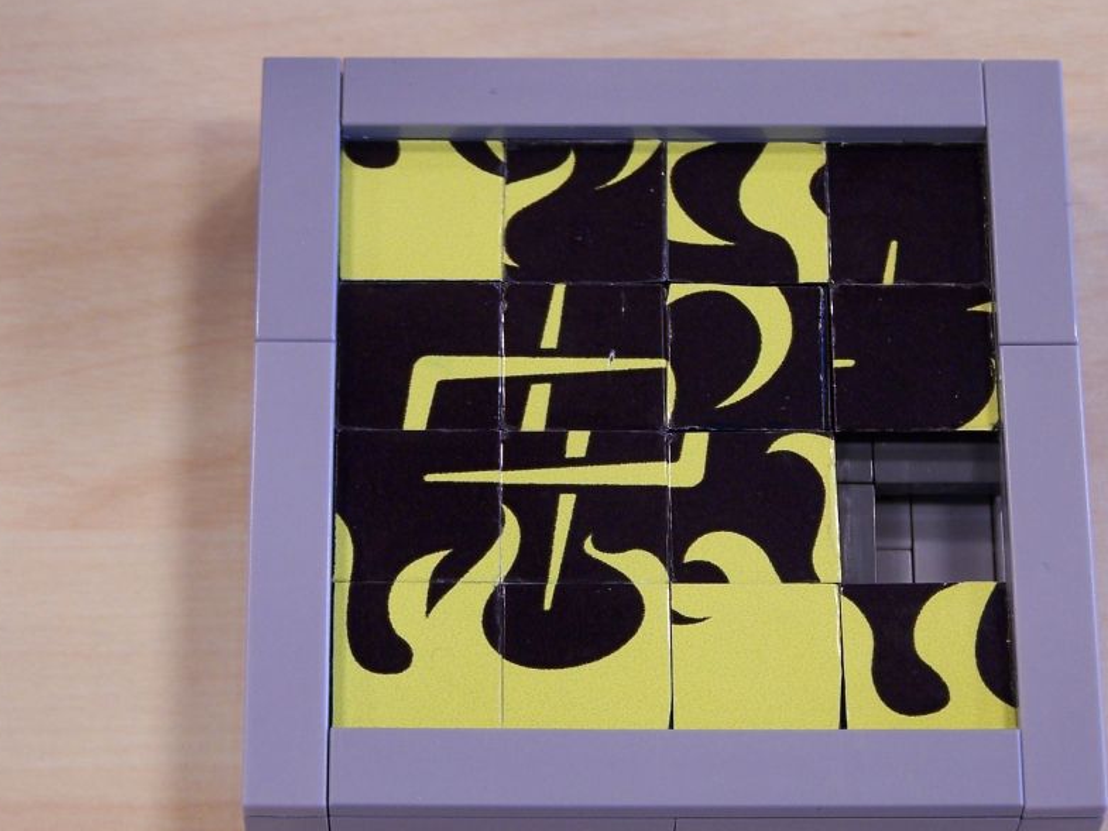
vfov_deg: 10.8
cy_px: 436
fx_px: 4386
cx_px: 634
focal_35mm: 137
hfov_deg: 14.4
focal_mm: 17.5
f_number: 3.2
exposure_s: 1/15
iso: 80
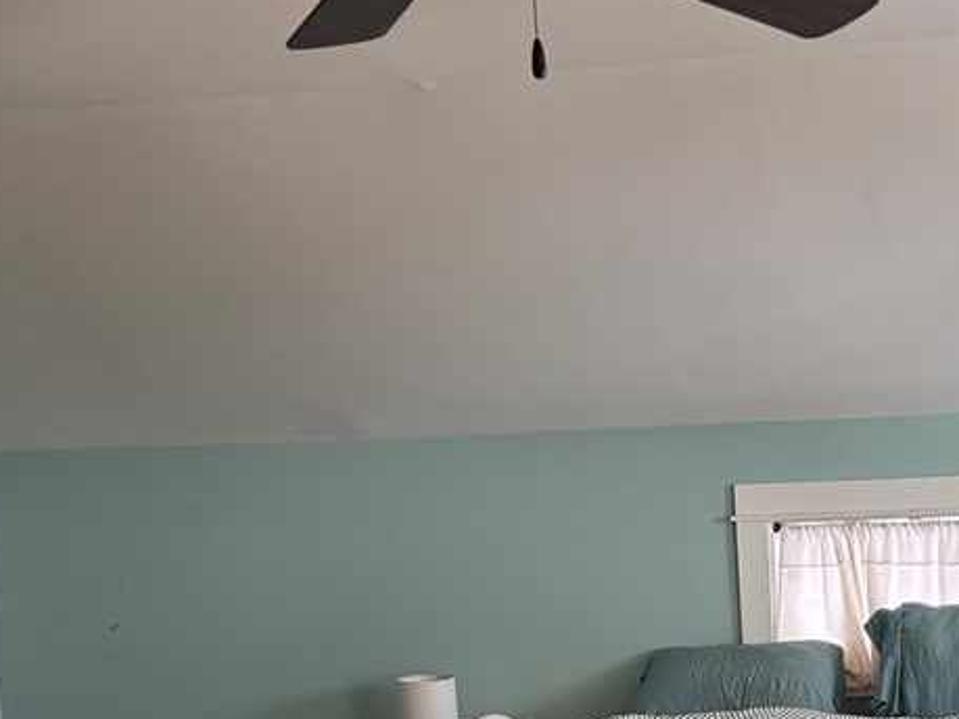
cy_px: 761
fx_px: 1606
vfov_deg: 23.8
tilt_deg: -8.7
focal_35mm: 58
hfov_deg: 31.3
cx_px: 905
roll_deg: +1.5
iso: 160
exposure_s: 1/60
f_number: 1.6
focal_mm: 5.96
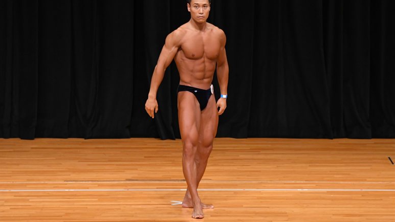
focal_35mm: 268
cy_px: 98
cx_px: 198
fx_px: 2807
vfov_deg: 4.5
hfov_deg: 8.1
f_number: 5.6
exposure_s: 1/400
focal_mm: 170
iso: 3200
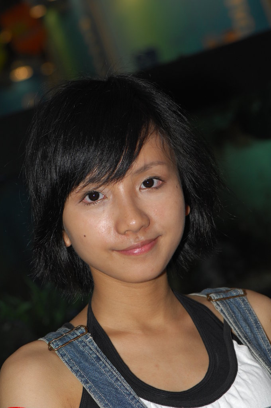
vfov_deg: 13.1
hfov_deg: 8.7
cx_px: 136
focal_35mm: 158
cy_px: 204
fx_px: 1783
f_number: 6.3
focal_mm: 105
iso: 200
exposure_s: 1/250
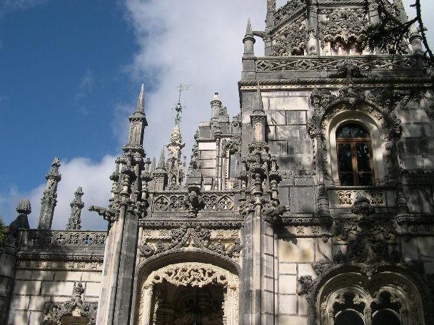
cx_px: 225
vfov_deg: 36.0
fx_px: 502
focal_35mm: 40
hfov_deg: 46.8
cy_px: 166
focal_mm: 8
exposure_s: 1/274
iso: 100
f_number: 7.6
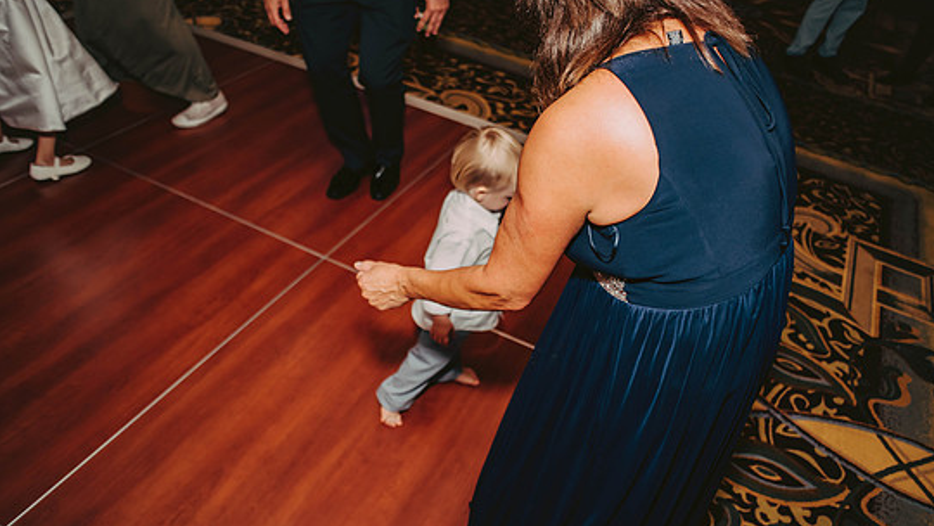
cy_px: 281
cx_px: 500
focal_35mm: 27
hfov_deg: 69.8
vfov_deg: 42.9
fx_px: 669
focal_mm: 24
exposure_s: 1/100
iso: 800
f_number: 2.8
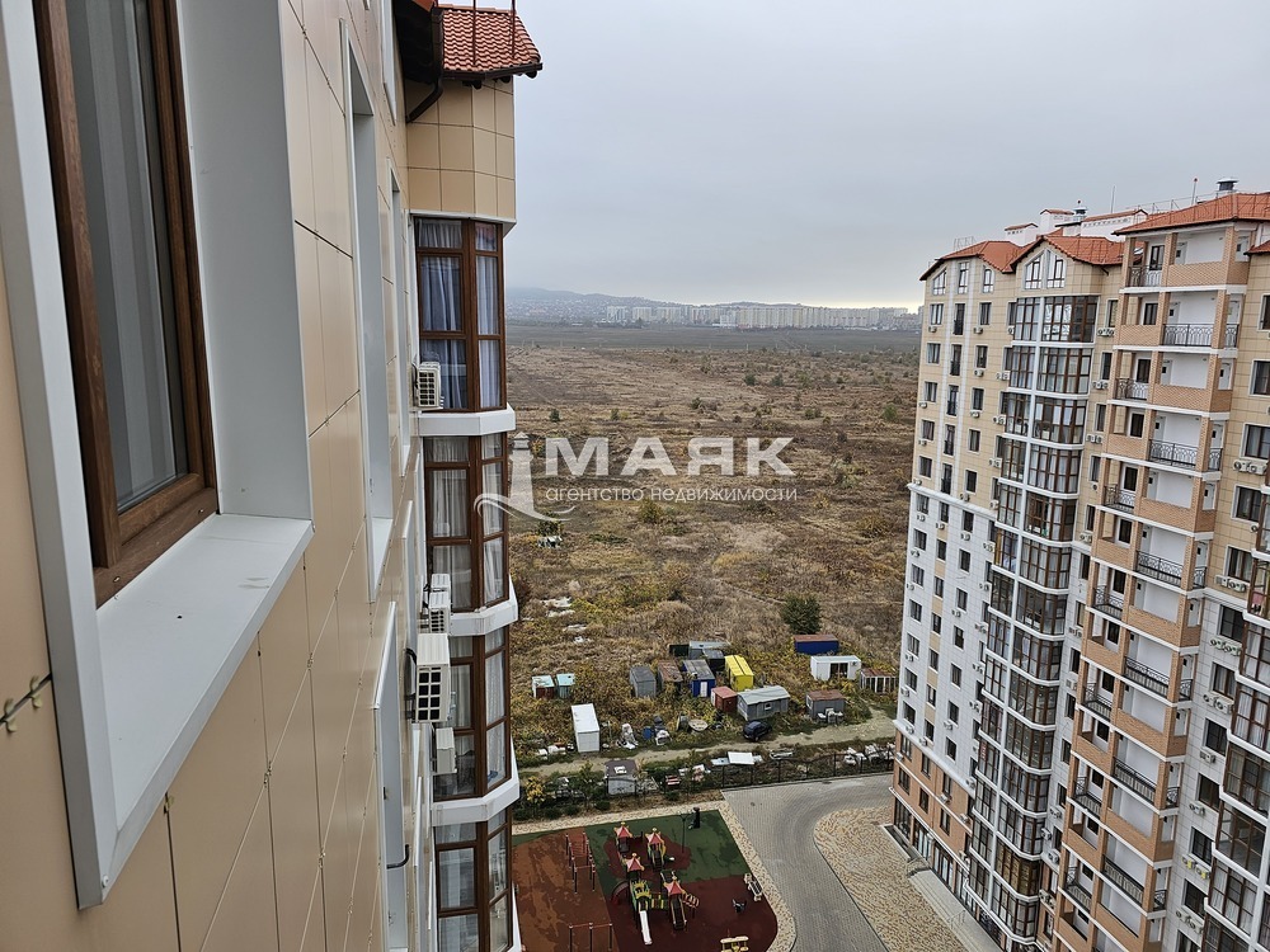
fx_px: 844
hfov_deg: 73.9
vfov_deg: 58.9
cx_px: 635
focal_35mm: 23
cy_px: 476
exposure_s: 1/359
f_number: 1.7
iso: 40
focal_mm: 6.3
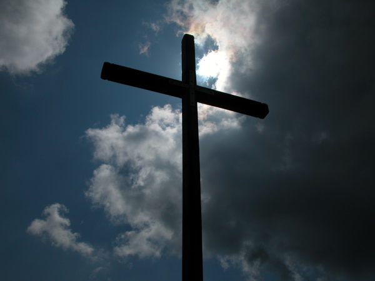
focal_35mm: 35
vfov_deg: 40.7
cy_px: 140
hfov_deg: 52.6
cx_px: 188
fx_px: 379
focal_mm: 8.9
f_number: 8
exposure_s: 1/1901
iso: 100
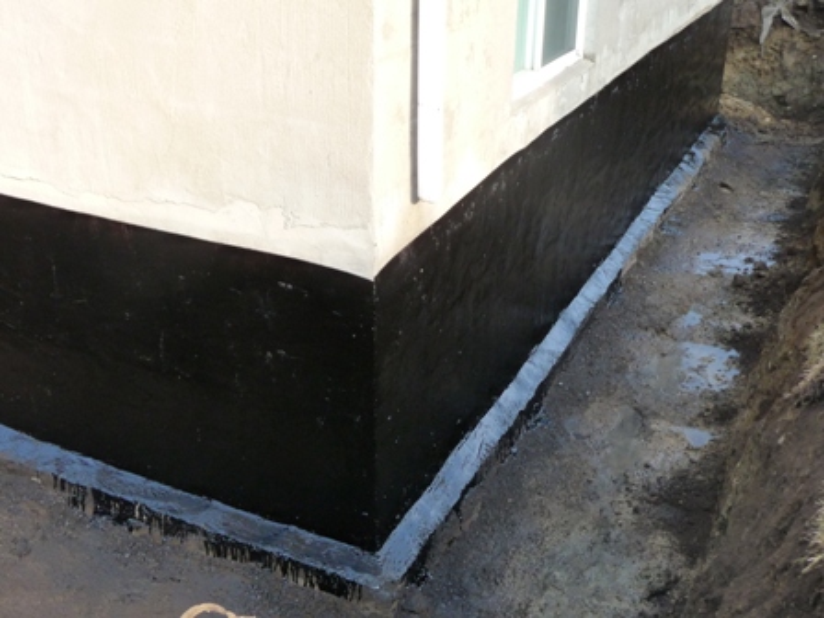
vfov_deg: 36.0
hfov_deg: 46.8
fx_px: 952
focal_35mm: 40
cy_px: 309
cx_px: 412
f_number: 3.9
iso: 320
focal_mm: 6.7
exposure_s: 1/200
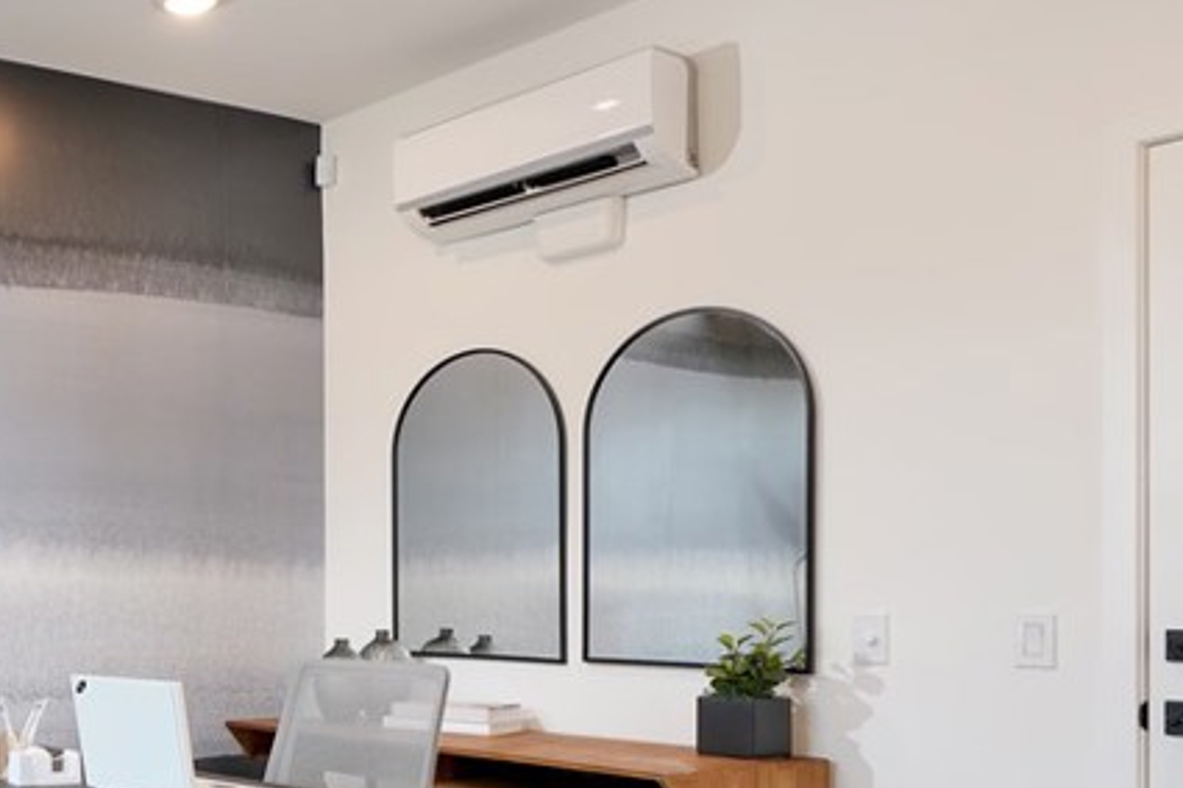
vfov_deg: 31.9
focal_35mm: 41
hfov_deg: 37.9
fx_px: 1347
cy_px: 607
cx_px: -170
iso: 400
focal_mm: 17
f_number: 7.1
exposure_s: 1/25
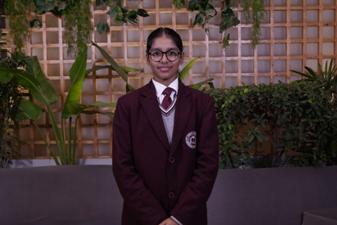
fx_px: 403
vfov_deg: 31.2
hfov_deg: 45.4
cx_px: 168
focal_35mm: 43
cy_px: 112
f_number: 5
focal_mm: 29
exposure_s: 1/125
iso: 400
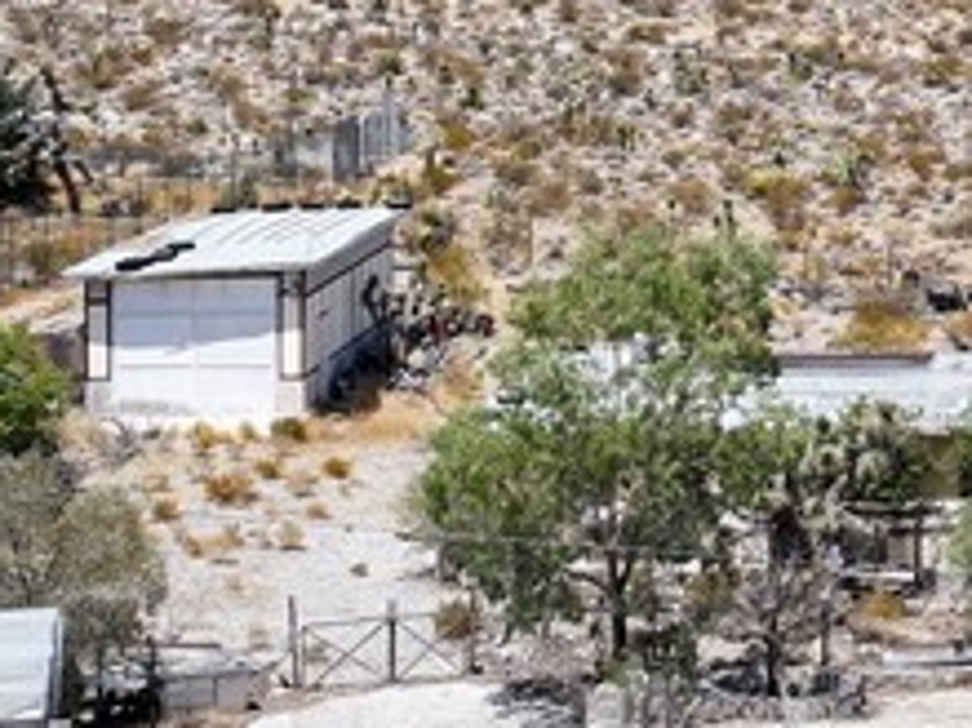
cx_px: 1265
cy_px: -24
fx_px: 3143
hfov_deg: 16.6
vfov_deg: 13.0
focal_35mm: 112
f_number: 2.8
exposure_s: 1/1600
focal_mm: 12.29
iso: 100
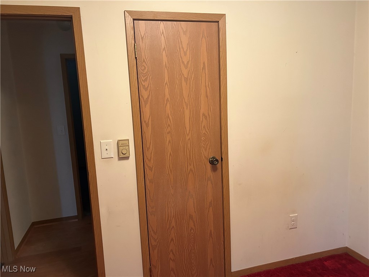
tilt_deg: -8.5
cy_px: 138
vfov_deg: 53.1
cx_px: 184
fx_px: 277
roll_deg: +2.1
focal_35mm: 26
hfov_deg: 67.3
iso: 400
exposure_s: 1/40
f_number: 1.5
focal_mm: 5.7
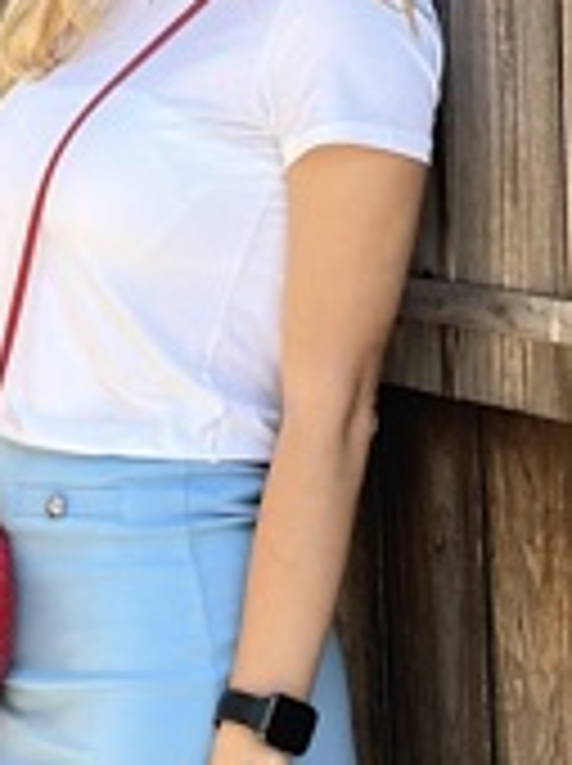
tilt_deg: -5.2
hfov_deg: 6.9
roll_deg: +1.8
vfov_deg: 9.2
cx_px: 230
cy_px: 364
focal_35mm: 215
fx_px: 4749
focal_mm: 6.86
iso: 80
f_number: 1.78
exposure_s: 1/431
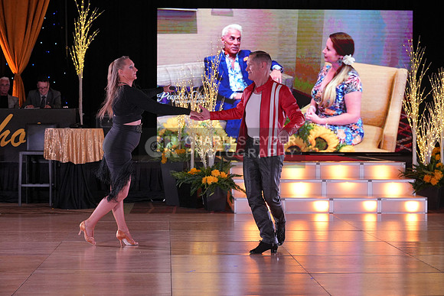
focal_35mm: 77
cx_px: 222
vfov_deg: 17.7
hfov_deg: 26.3
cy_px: 148
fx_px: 950
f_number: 4.5
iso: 2000
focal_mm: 77
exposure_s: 1/400
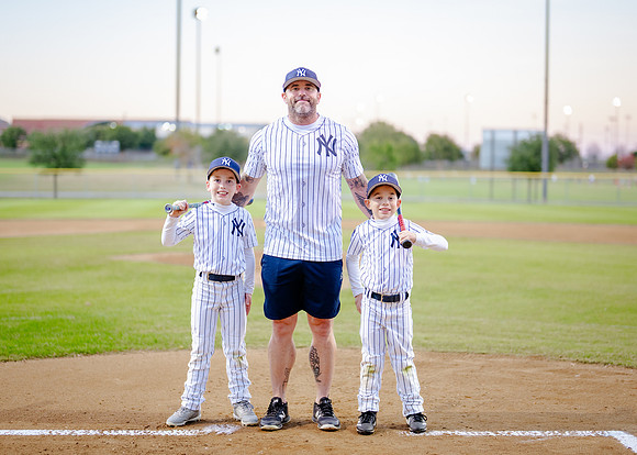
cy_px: 227
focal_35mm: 65
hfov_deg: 30.3
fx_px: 1176
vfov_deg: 21.9
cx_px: 312
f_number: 1.2
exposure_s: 1/640
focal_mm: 50
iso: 500
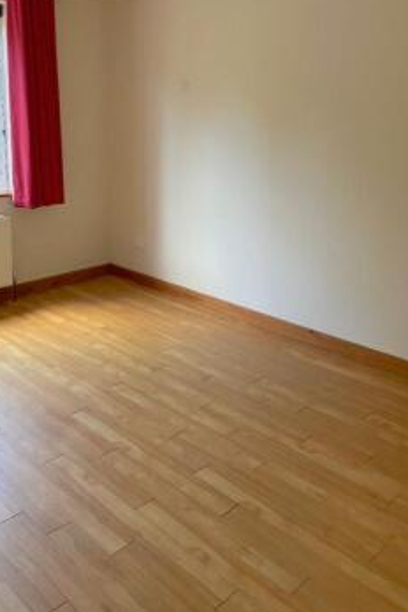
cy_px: 233
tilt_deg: -11.5
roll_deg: -1.0
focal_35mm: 34
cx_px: 137
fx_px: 578
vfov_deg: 55.2
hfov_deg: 38.5
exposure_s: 1/87
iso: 125
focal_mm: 4.25
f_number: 1.8
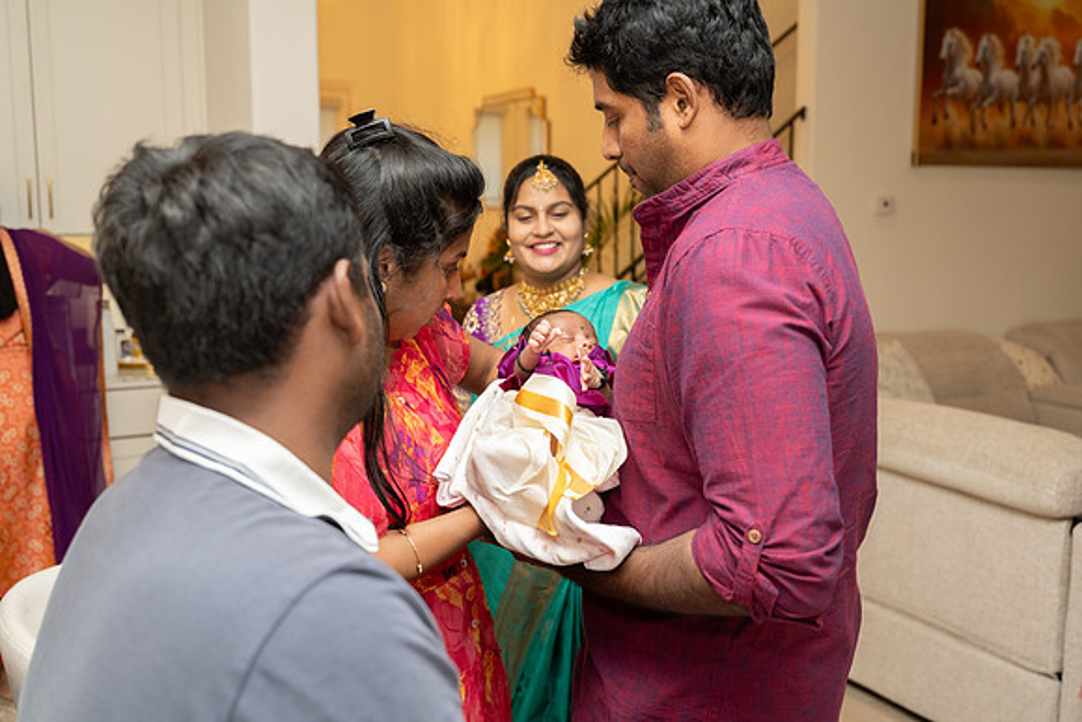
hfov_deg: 53.4
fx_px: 1075
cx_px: 541
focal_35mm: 36
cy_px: 361
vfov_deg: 37.1
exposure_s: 1/200
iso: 500
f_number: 3.5
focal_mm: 34.5
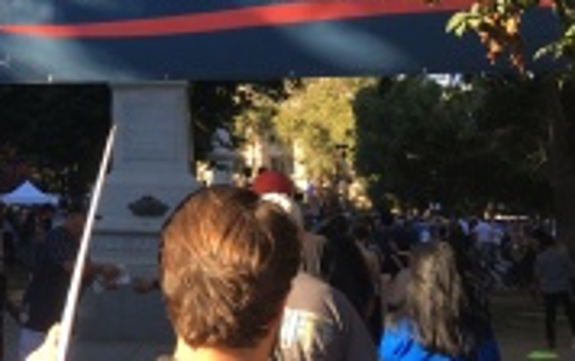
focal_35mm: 63
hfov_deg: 30.2
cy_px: -42
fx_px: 989
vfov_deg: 19.8
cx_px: 0
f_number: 2.2
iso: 25
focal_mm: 4.15
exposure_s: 1/284
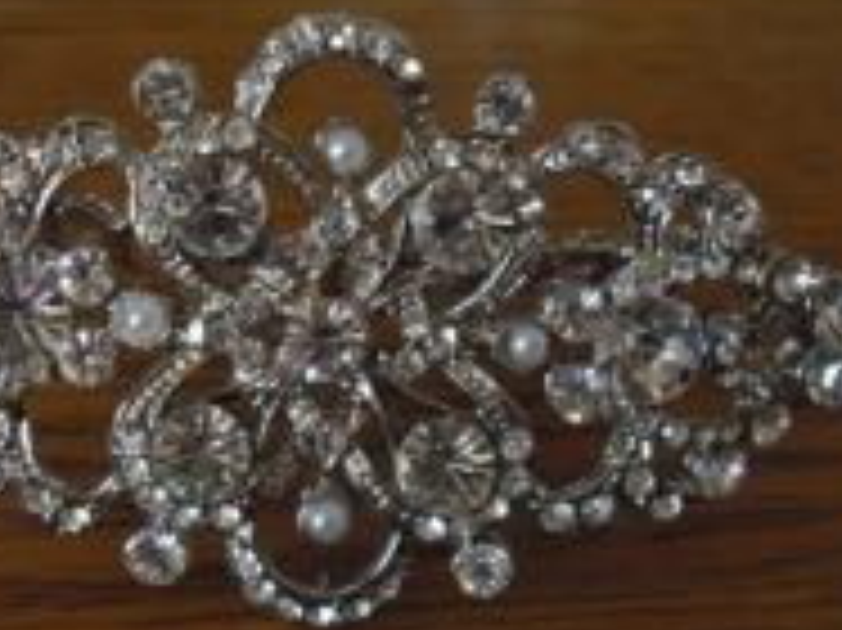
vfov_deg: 16.2
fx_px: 2212
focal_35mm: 91
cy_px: 333
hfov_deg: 21.5
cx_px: 329
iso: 100
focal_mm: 6.2
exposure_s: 1/60
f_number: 2.8
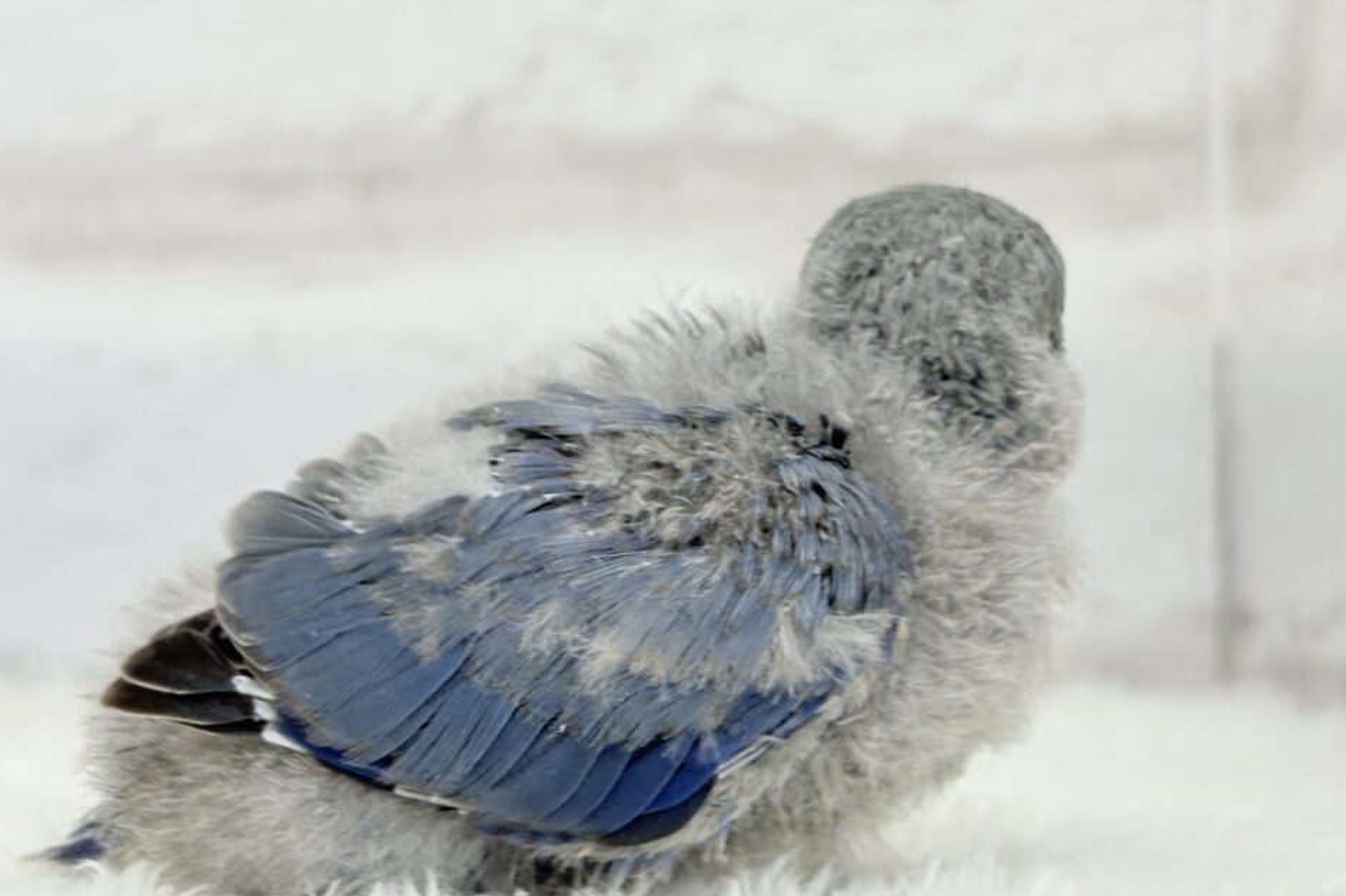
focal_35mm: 69
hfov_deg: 29.2
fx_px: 2579
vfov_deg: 19.7
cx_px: 727
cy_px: 489
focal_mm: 5.96
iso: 40
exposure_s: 1/50
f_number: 1.6
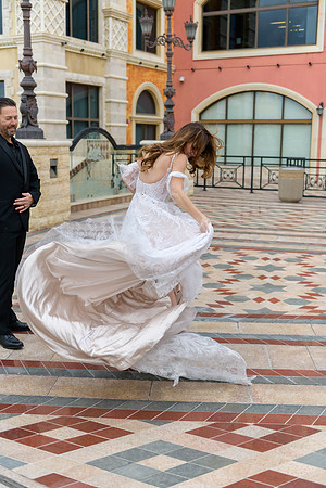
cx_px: 163
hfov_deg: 31.9
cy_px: 244
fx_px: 570
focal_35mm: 42
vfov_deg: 46.4
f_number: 2.8
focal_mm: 42
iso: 400
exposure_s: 1/3200
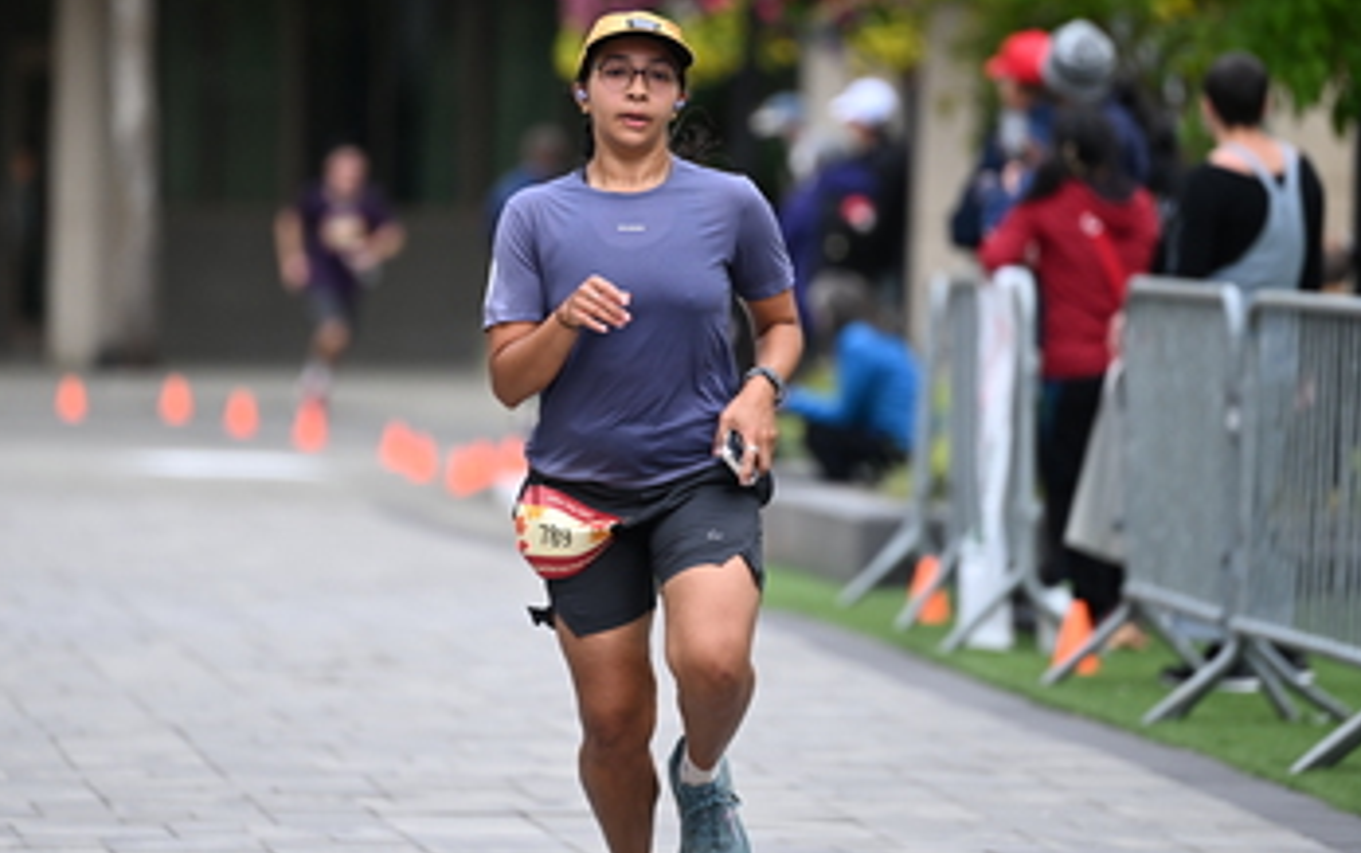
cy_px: 268
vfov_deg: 4.1
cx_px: 575
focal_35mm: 322
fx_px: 11951
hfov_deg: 6.5
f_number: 2.8
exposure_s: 1/2000
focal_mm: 200
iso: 640
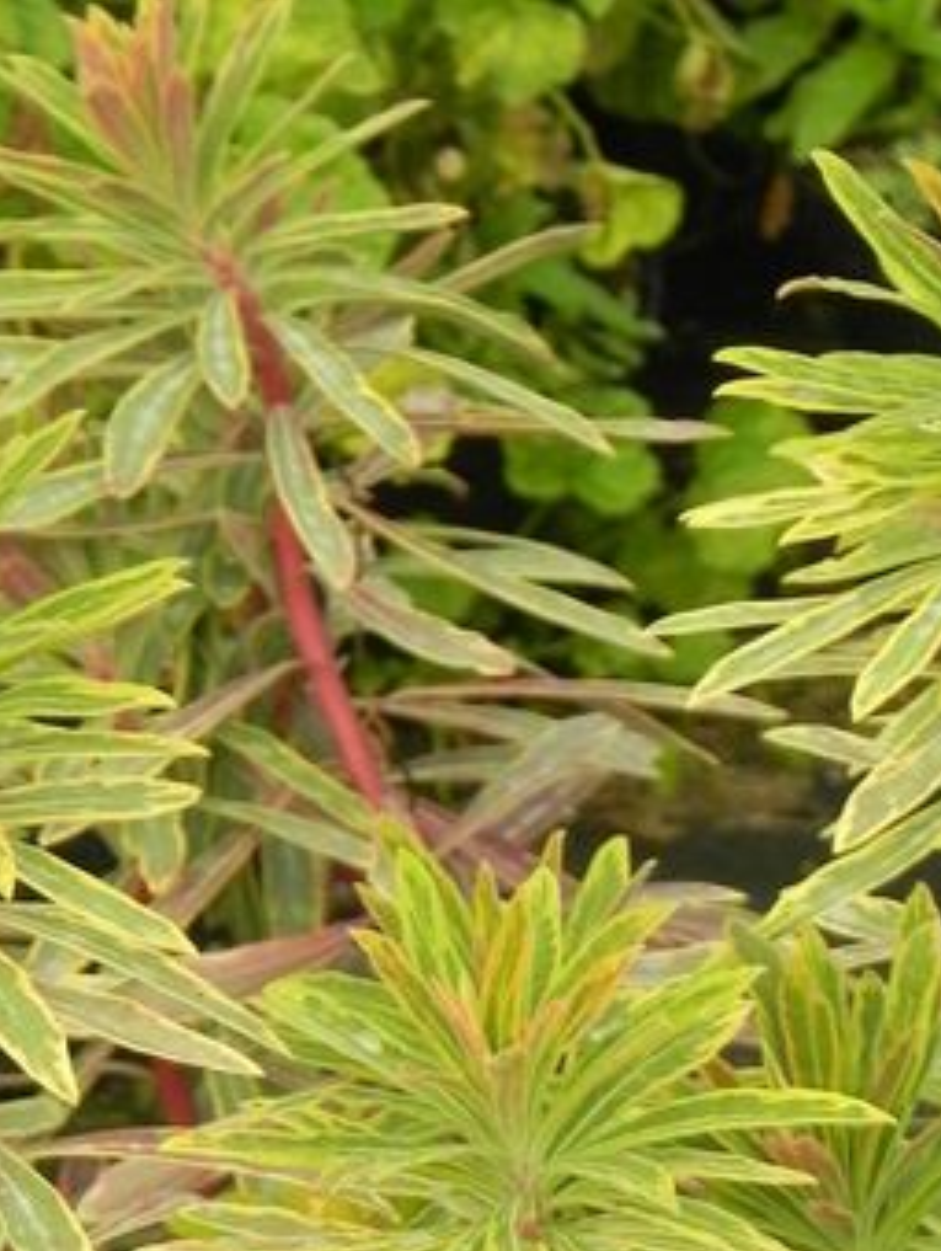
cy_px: 1472
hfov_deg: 4.9
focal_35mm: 304
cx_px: 1074
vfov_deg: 6.5
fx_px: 10998
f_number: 5
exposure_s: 1/320
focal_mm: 23
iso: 160
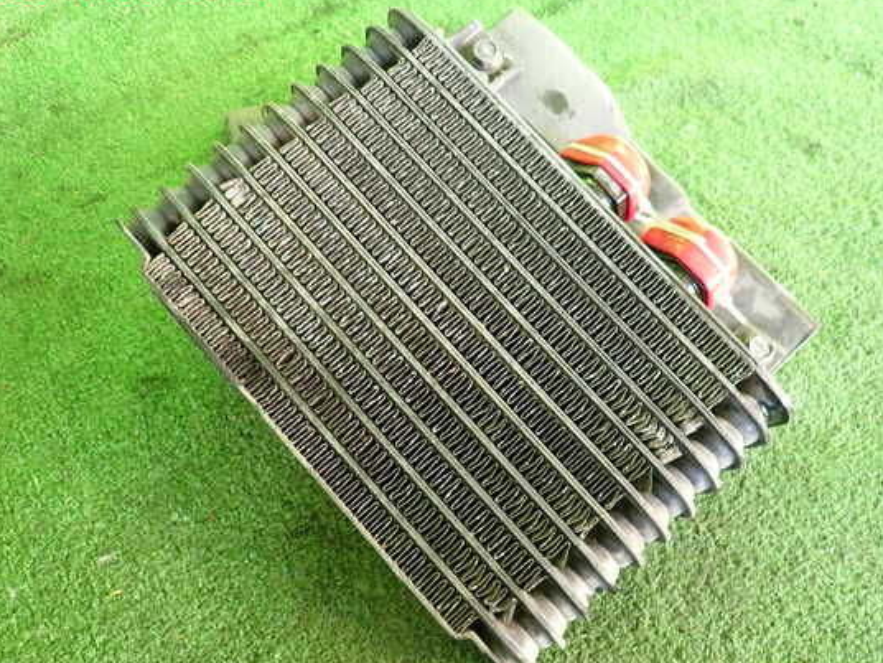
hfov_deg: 63.4
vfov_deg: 49.7
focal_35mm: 28
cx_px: 460
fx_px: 714
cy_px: 338
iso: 200
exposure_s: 1/50
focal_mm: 4.5
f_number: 2
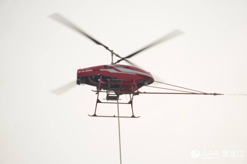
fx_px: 1530
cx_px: 124
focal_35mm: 223
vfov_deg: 6.2
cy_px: 82
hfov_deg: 9.2
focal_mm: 223
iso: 125
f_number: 6.3
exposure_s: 1/400
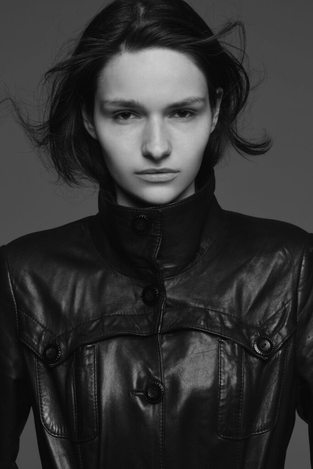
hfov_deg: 18.2
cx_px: 156
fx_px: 978
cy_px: 234
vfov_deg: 27.0
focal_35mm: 75
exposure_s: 1/200
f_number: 9
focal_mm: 50
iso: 100
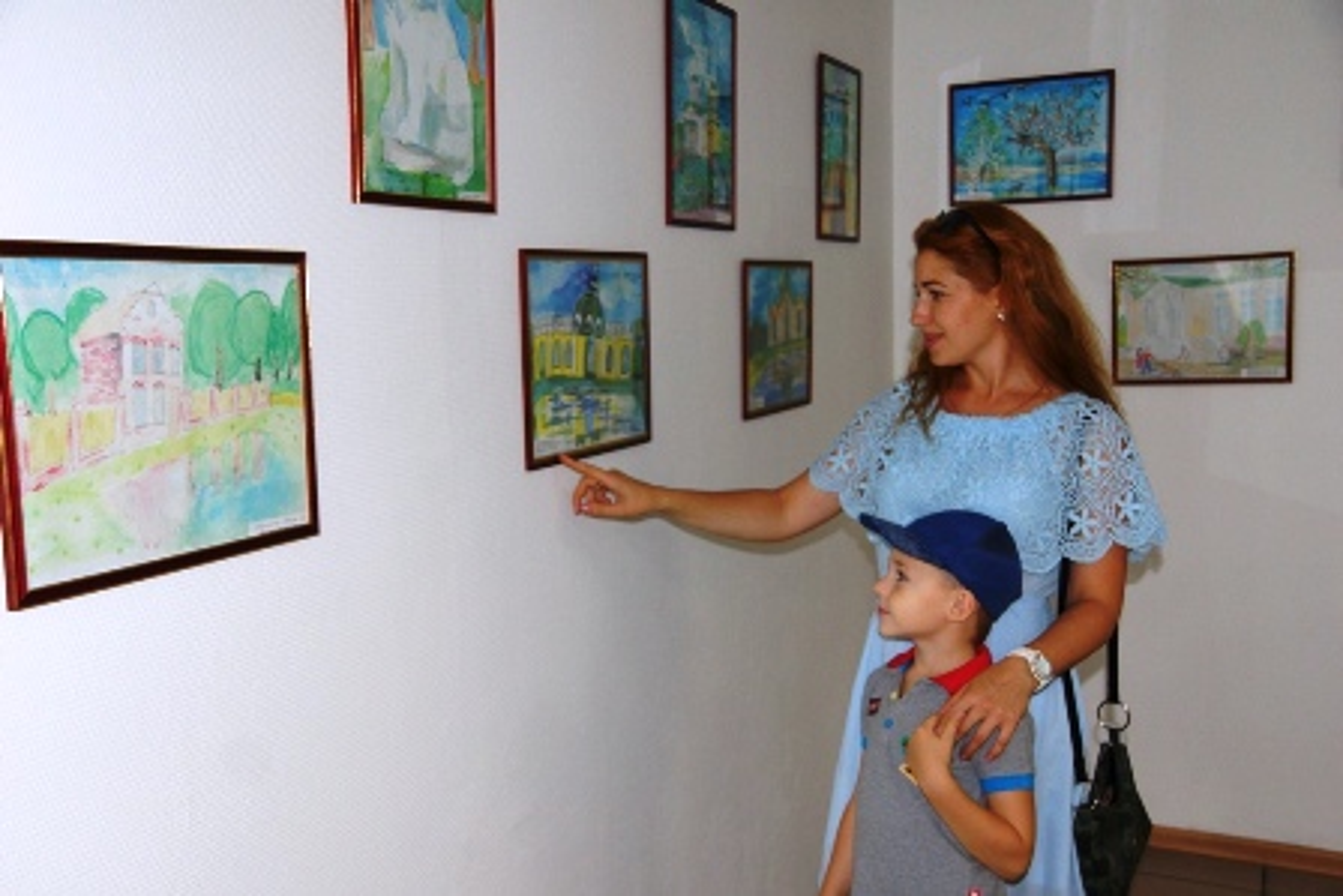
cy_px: 448
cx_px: 672
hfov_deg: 53.1
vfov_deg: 36.9
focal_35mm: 36
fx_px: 1343
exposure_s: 1/160
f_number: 4
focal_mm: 24
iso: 400
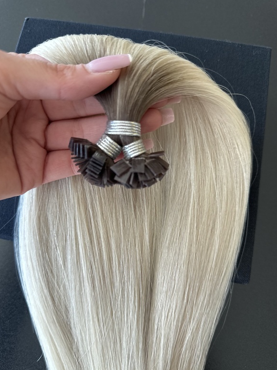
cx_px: 139
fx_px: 267
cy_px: 190
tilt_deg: -77.5
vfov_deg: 69.4
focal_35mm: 25
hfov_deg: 54.9
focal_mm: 6.86
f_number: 1.78
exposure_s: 1/121
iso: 100
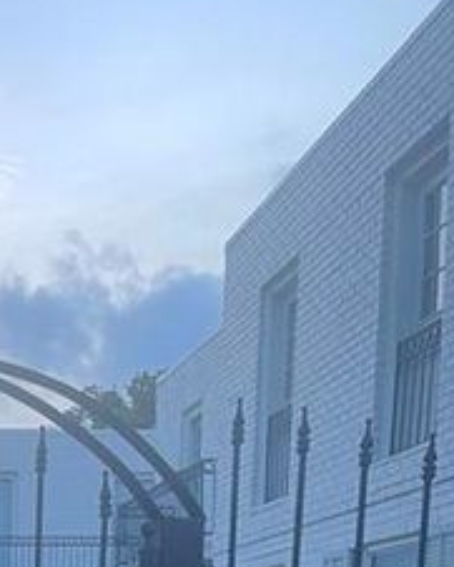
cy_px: 799
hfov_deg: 19.4
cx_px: -158
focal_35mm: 72
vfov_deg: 22.6
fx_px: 1208
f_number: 1.6
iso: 125
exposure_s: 1/84
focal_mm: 5.1
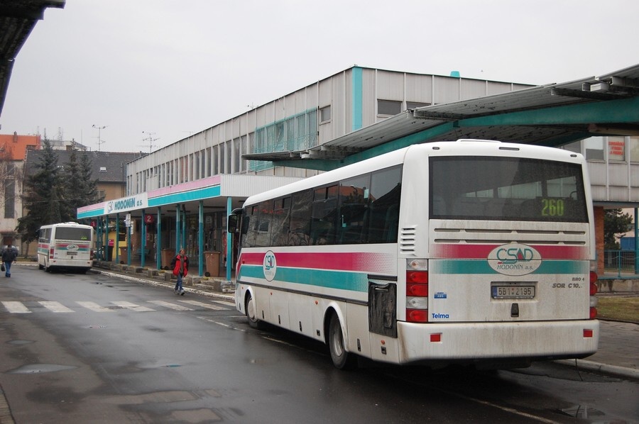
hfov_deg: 42.4
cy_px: 212
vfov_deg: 28.9
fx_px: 824
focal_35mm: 46
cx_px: 320
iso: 800
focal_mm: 31
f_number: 4.5
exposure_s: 1/400
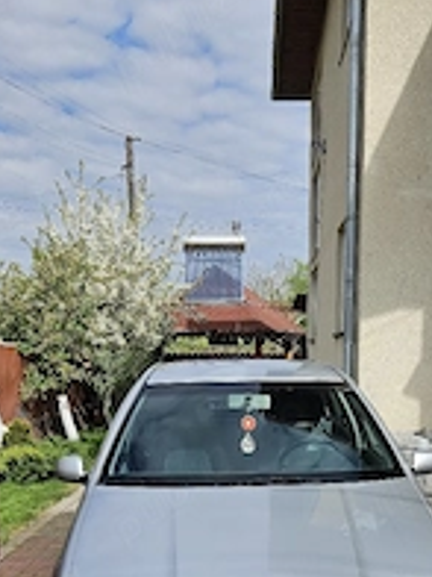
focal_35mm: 47
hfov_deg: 30.8
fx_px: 782
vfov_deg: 38.0
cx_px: 267
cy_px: 506
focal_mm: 5.4
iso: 25
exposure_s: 1/2500
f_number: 1.8
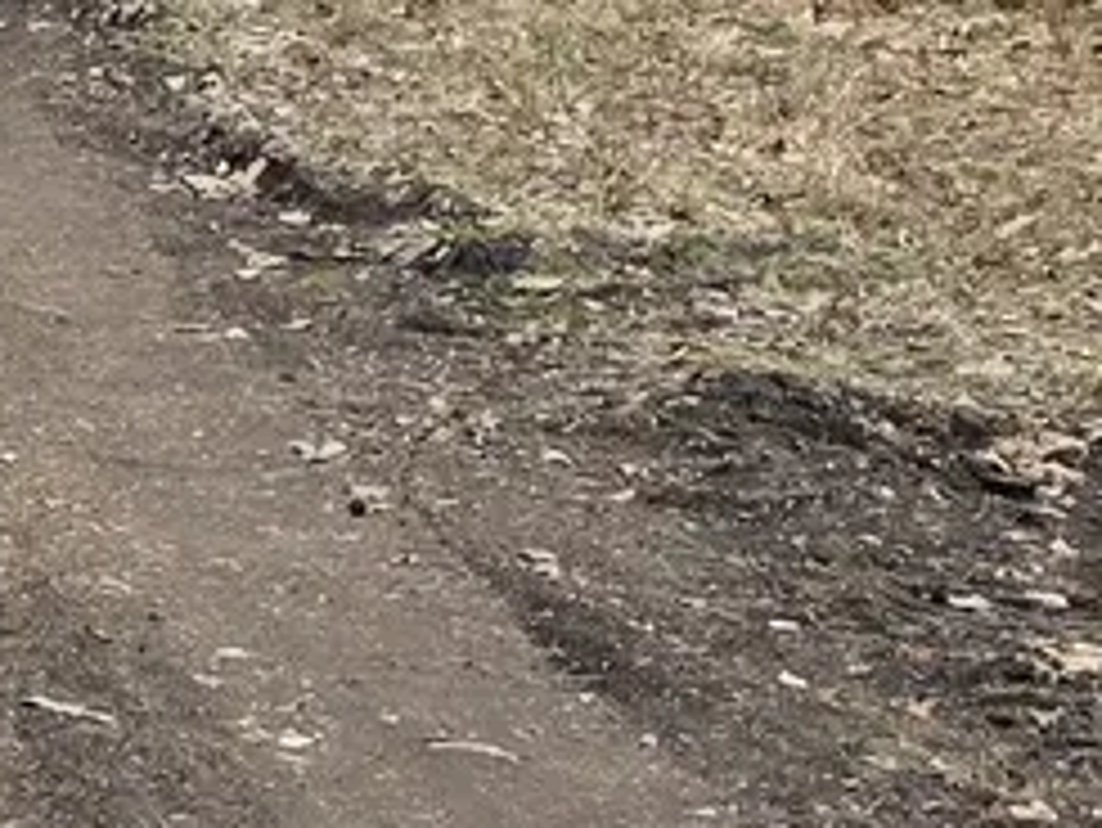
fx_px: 5733
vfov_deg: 8.1
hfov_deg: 10.6
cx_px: -607
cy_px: -432
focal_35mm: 180
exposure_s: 1/180
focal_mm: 6.3
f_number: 1.7
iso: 80
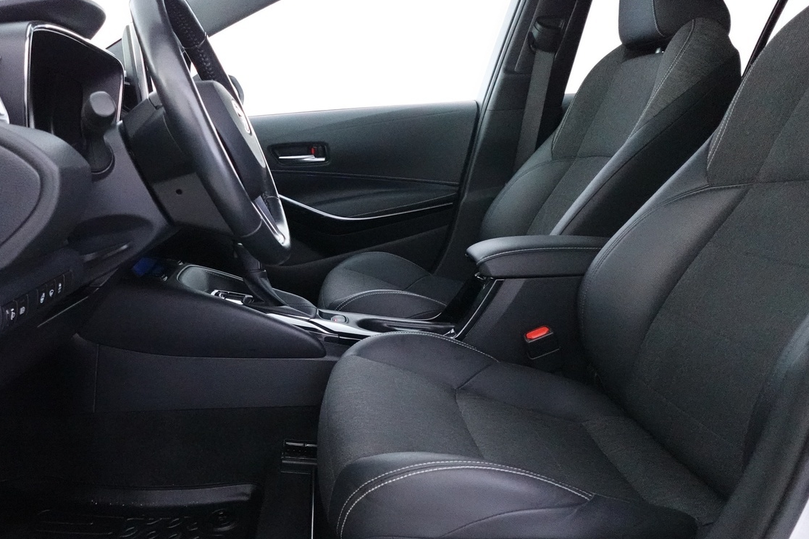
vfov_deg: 44.6
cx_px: 303
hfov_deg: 62.8
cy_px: 339
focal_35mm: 29
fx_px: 652
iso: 5000
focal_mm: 7.6
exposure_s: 1/80
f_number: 2
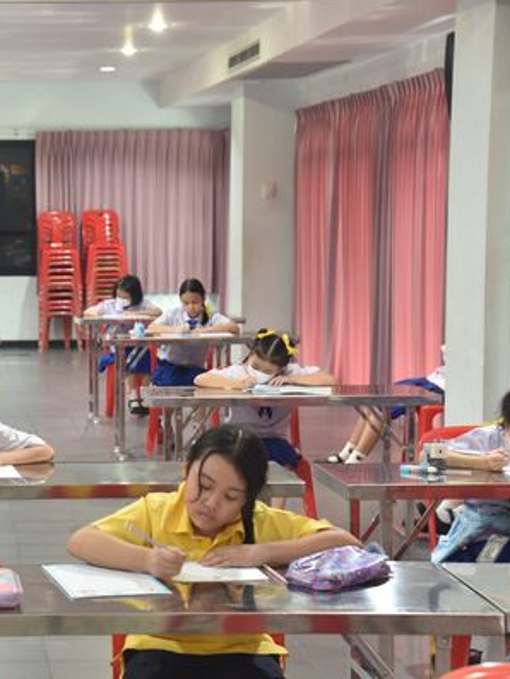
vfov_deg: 21.8
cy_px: 339
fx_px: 1767
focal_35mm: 90
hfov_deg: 16.2
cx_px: 33
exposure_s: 1/20
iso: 1600
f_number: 4
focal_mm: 62
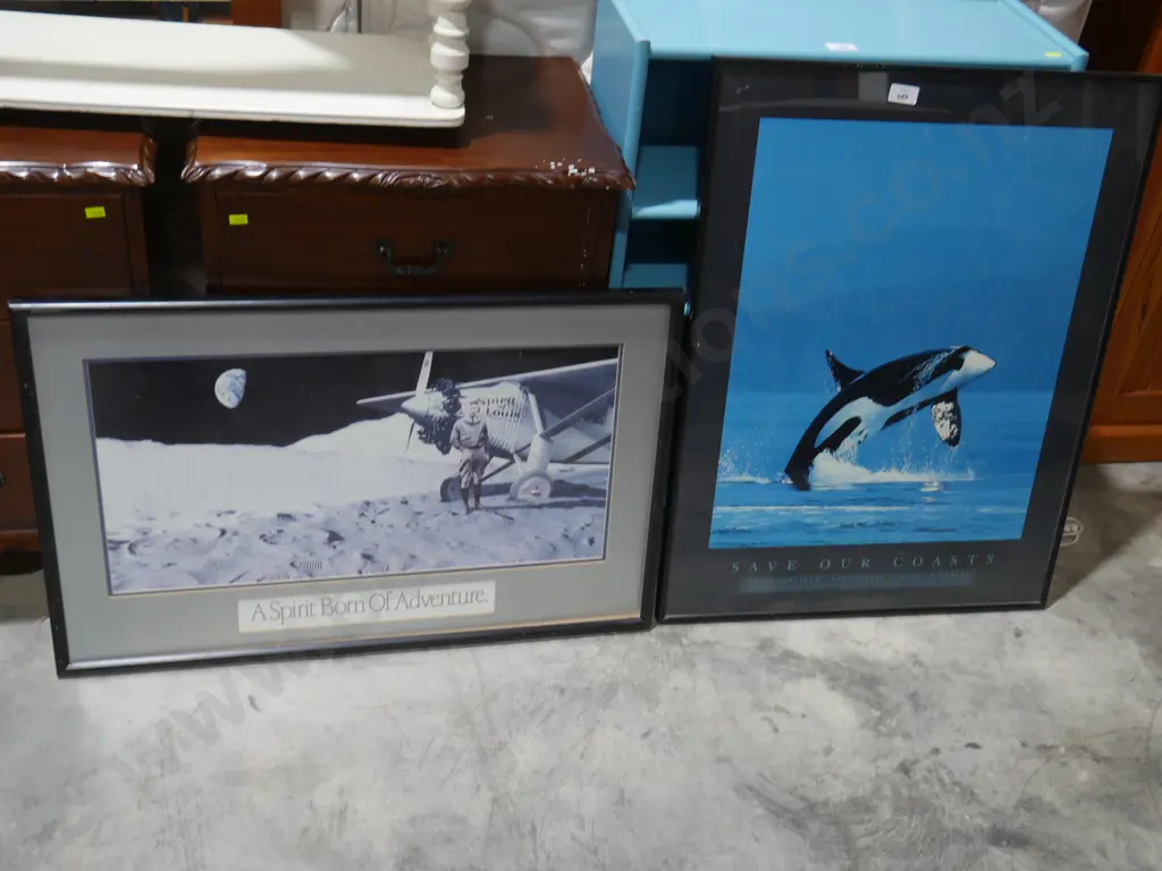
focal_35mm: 38
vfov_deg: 37.7
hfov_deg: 49.0
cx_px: 581
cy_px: 436
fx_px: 1276
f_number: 4.1
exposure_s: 1/60
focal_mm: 19
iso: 400
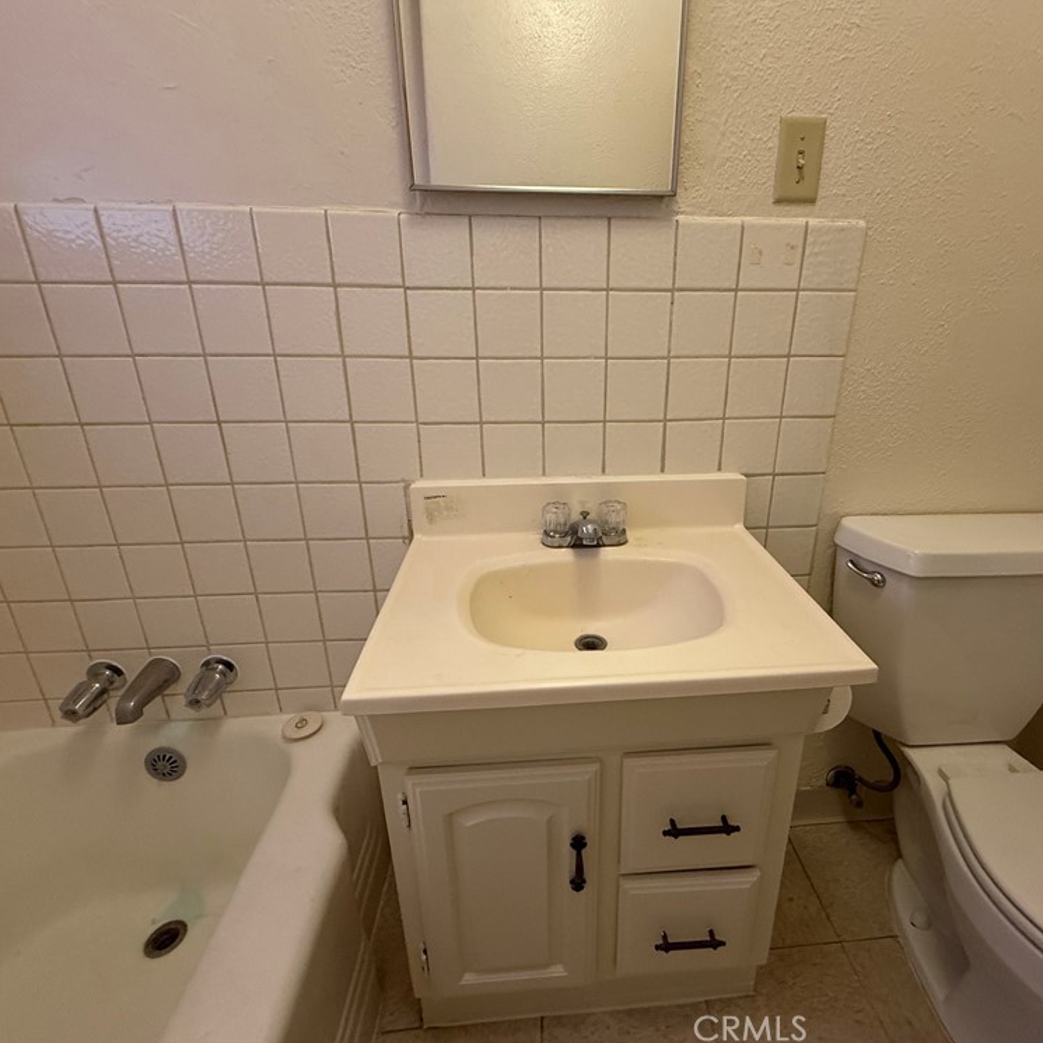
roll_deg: -0.1
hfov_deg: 83.6
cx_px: 581
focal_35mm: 17
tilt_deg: -19.9
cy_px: 511
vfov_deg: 84.0
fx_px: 580
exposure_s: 1/120
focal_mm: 2.22
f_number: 2.2
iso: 320
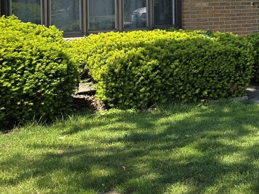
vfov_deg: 17.8
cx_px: 322
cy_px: -2
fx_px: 606
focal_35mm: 81
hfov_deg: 22.0
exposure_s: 1/384
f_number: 1.7
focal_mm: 6.3
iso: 12
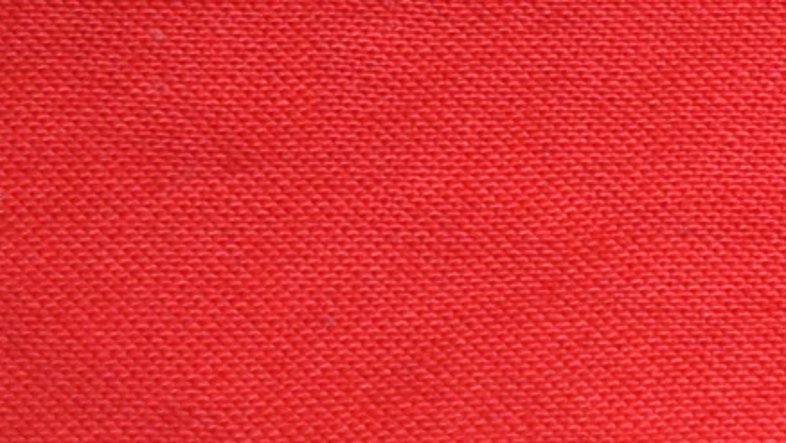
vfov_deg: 3.6
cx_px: 2536
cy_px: -4
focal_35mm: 334
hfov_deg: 5.9
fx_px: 6954
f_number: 5.6
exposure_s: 1/40
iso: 400
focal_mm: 31
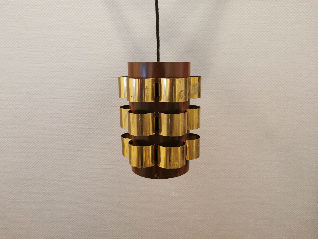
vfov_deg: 51.4
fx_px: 248
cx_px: 159
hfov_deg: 65.3
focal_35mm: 27
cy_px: 120
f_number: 1.6
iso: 320
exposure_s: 1/50
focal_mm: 5.56
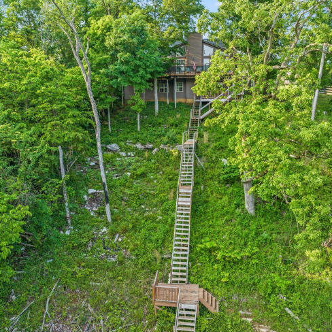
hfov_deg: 55.6
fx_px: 315
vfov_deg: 55.6
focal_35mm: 29
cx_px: 178
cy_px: 165
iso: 100
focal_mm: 12.29
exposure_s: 1/240
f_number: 3.2
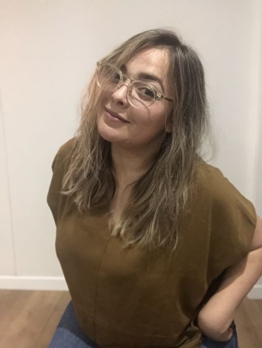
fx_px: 323
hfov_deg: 44.2
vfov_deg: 56.8
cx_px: 131
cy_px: 174
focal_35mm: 32
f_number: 2.2
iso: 500
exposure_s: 1/15
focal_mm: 2.87
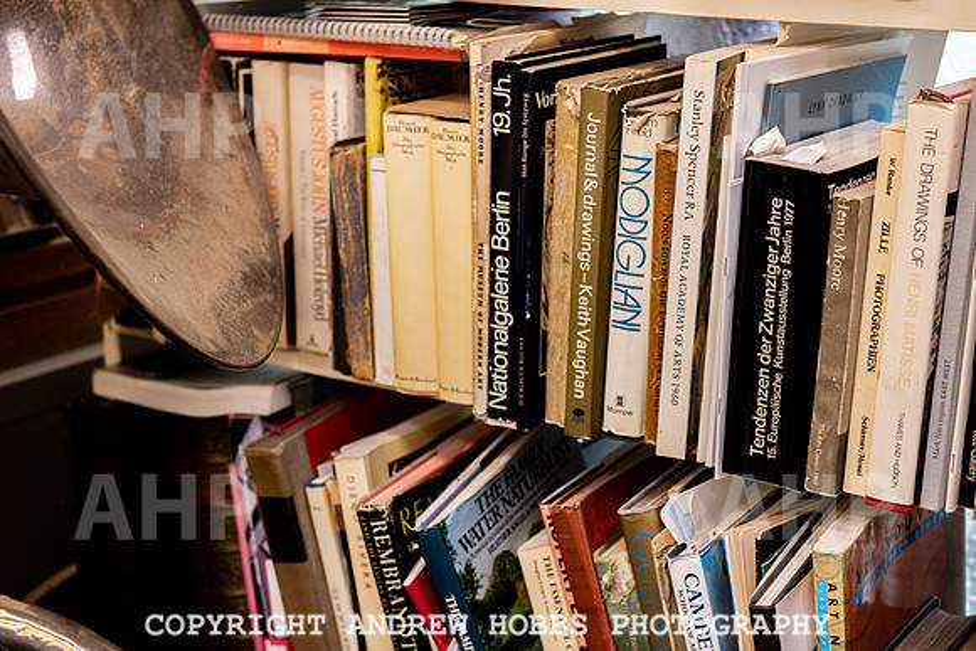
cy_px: 326
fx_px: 1965
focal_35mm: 72
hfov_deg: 27.9
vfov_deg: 18.8
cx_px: 488
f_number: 5.6
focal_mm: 70
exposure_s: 1/4
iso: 64
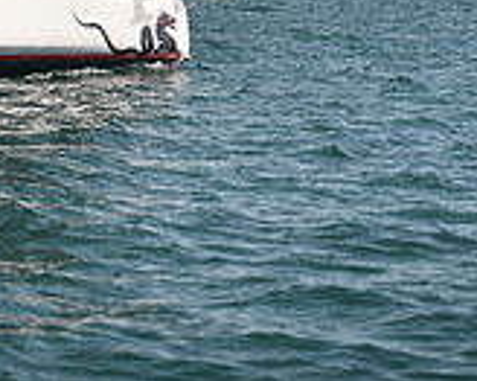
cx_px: -25
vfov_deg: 6.4
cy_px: -457
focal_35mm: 232
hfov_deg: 8.3
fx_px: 3273
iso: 250
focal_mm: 70
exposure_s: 1/800
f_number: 4
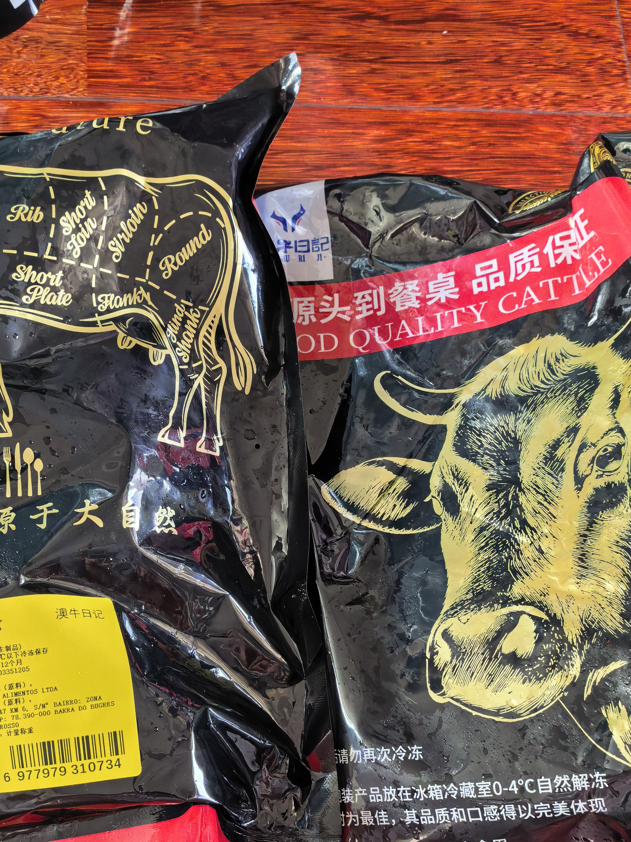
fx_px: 875
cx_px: 225
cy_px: 503
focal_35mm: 36
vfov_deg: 51.0
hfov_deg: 39.3
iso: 1250
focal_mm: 5.75
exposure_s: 1/336
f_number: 2.8
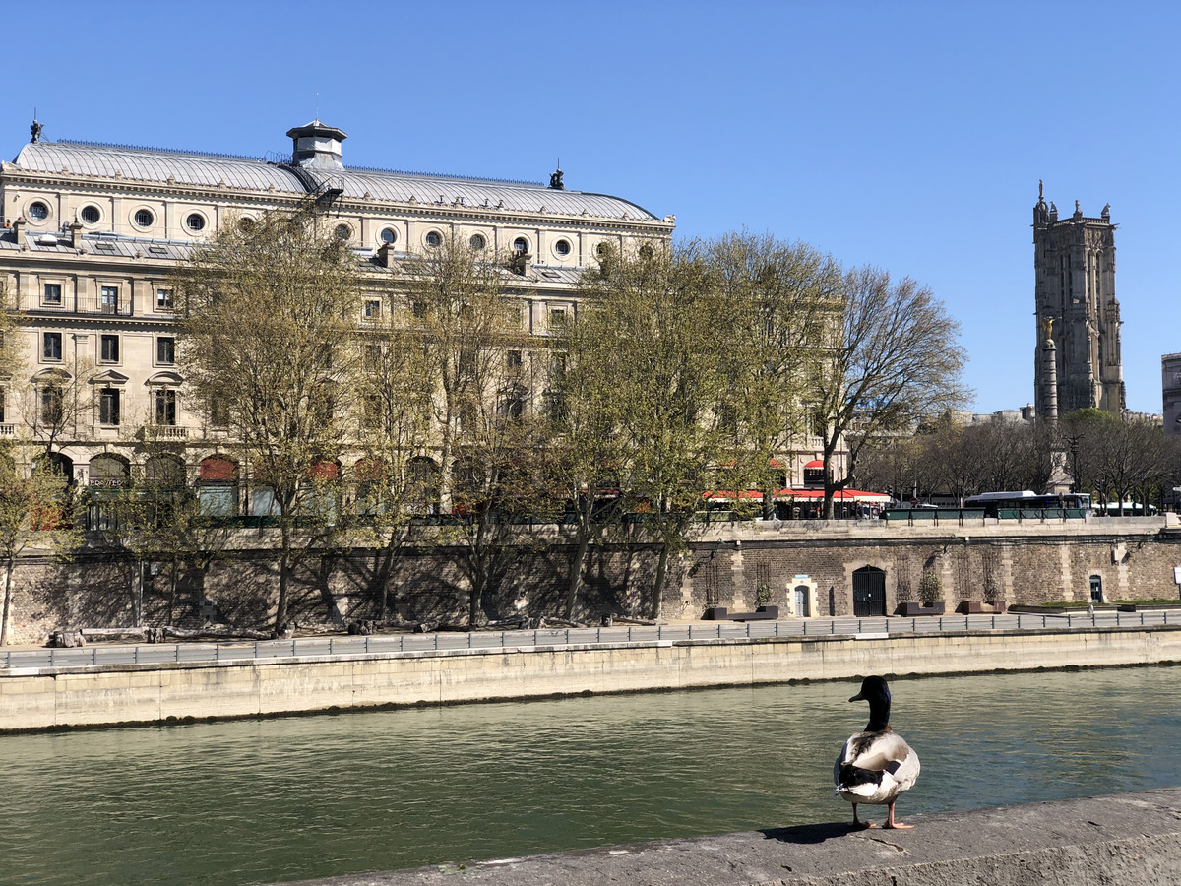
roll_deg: +1.6
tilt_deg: +3.5
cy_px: 443
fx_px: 1774
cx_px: 590
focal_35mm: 52
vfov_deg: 28.0
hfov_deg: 36.8
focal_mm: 6
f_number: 2.4
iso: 16
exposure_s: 1/952
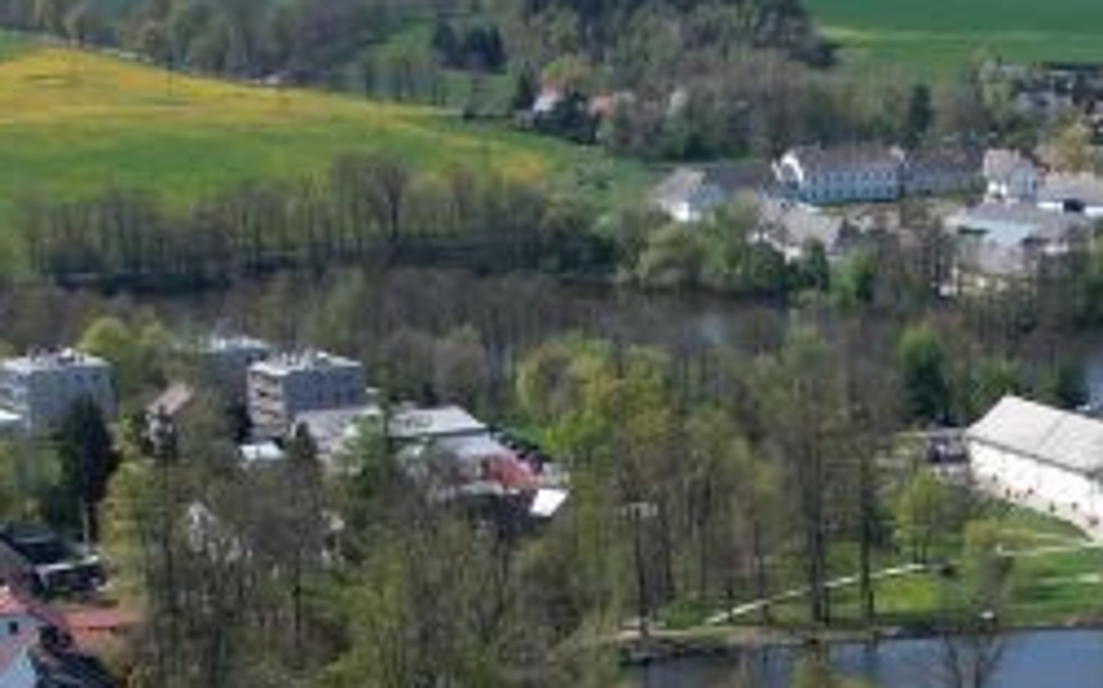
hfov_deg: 17.7
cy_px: 1167
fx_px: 3455
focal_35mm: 115
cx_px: 1107
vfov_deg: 10.8
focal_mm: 8.38
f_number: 2.8
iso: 120
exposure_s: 1/2000
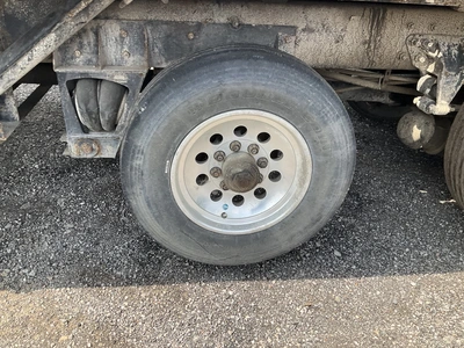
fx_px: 389
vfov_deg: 48.2
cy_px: 174
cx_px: 232
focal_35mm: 29
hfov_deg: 61.7
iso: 25
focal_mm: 3
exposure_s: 1/465
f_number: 1.8
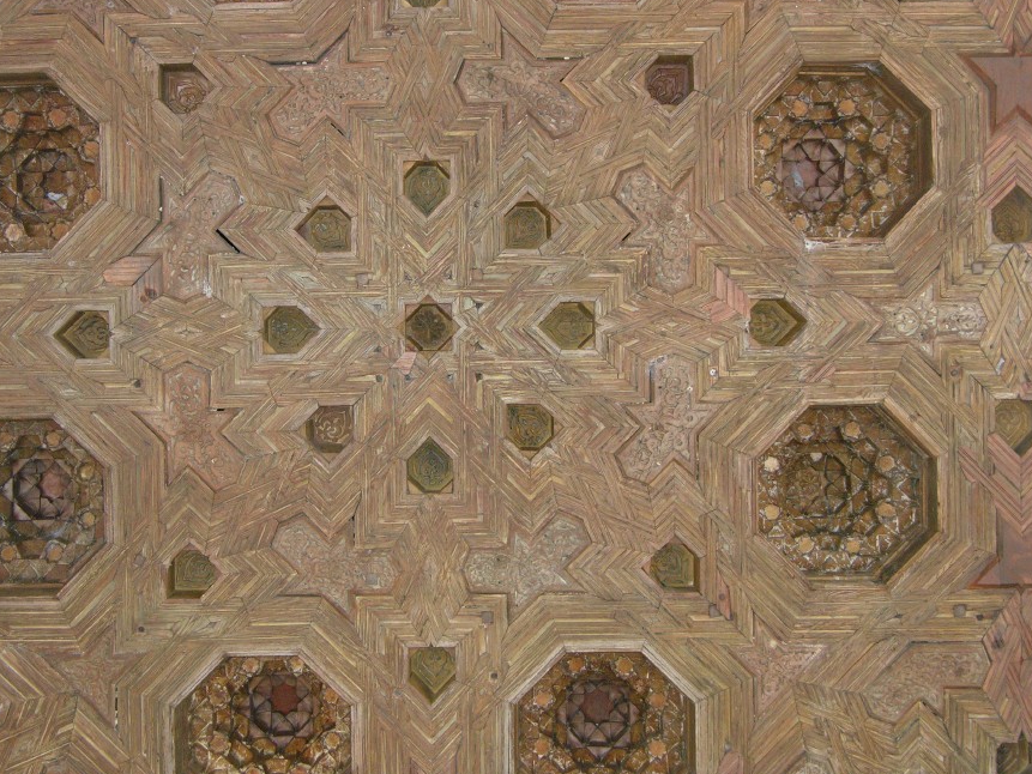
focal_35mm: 69
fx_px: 2057
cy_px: 369
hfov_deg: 28.1
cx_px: 441
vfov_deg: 21.3
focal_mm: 14.7
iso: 200
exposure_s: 1/60.1
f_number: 3.1
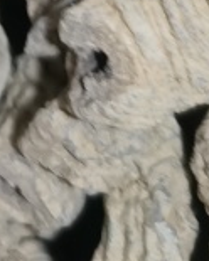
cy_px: -498
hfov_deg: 8.2
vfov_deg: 8.9
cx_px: -194
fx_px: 1399
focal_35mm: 181
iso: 400
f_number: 1.8
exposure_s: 1/25.7
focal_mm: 5.58
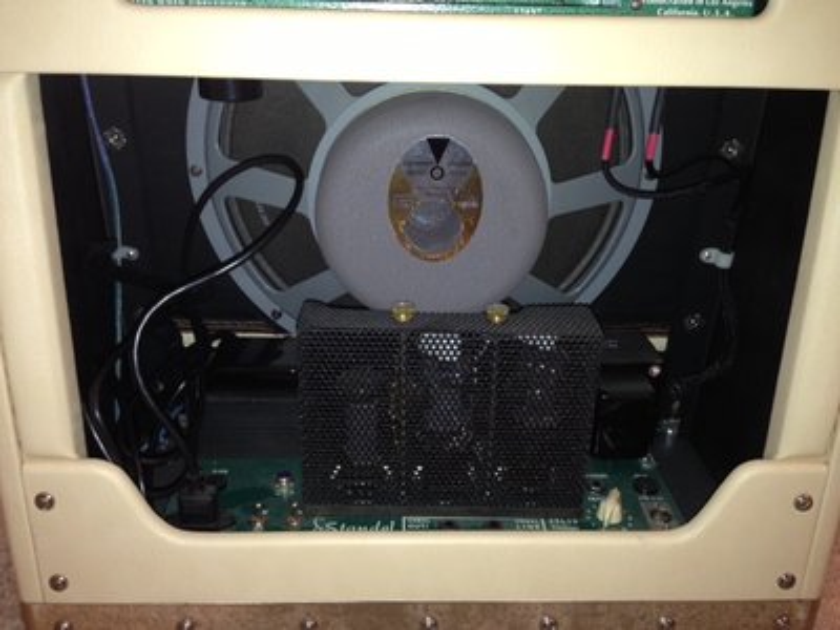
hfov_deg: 55.4
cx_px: 420
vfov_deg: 42.9
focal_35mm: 33
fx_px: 801
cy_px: 315
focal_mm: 4.13
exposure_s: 1/16
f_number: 2.4
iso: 125
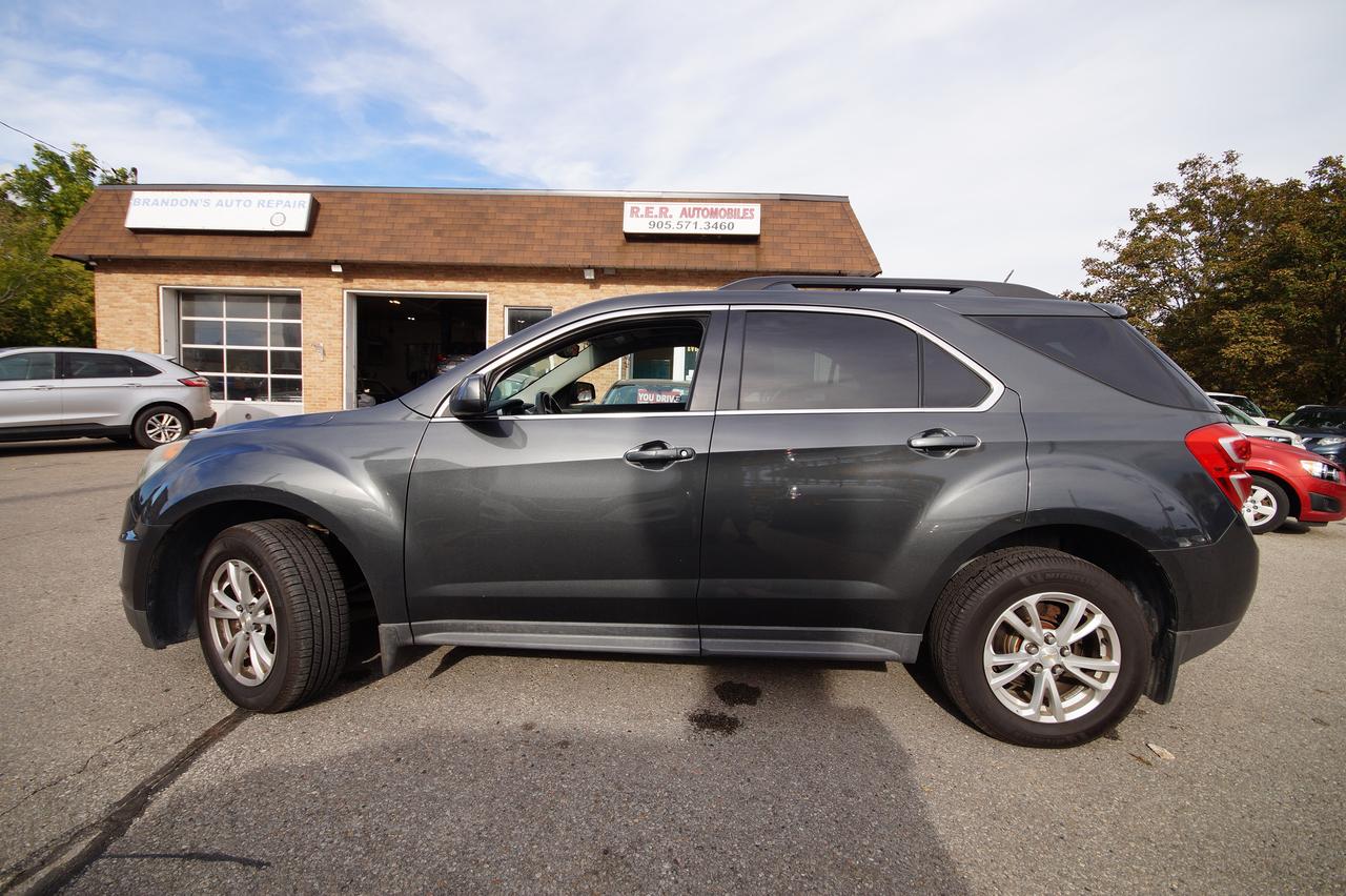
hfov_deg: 100.4
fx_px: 561
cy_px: 448
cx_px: 673
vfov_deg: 77.3
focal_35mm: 15
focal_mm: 10
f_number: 8
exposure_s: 1/125
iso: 100
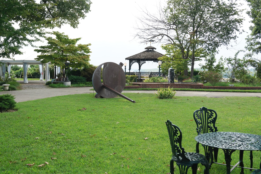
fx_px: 334
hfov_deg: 42.7
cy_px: 87
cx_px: 130
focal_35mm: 46
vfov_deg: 29.3
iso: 800
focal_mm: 46
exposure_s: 1/100
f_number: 10
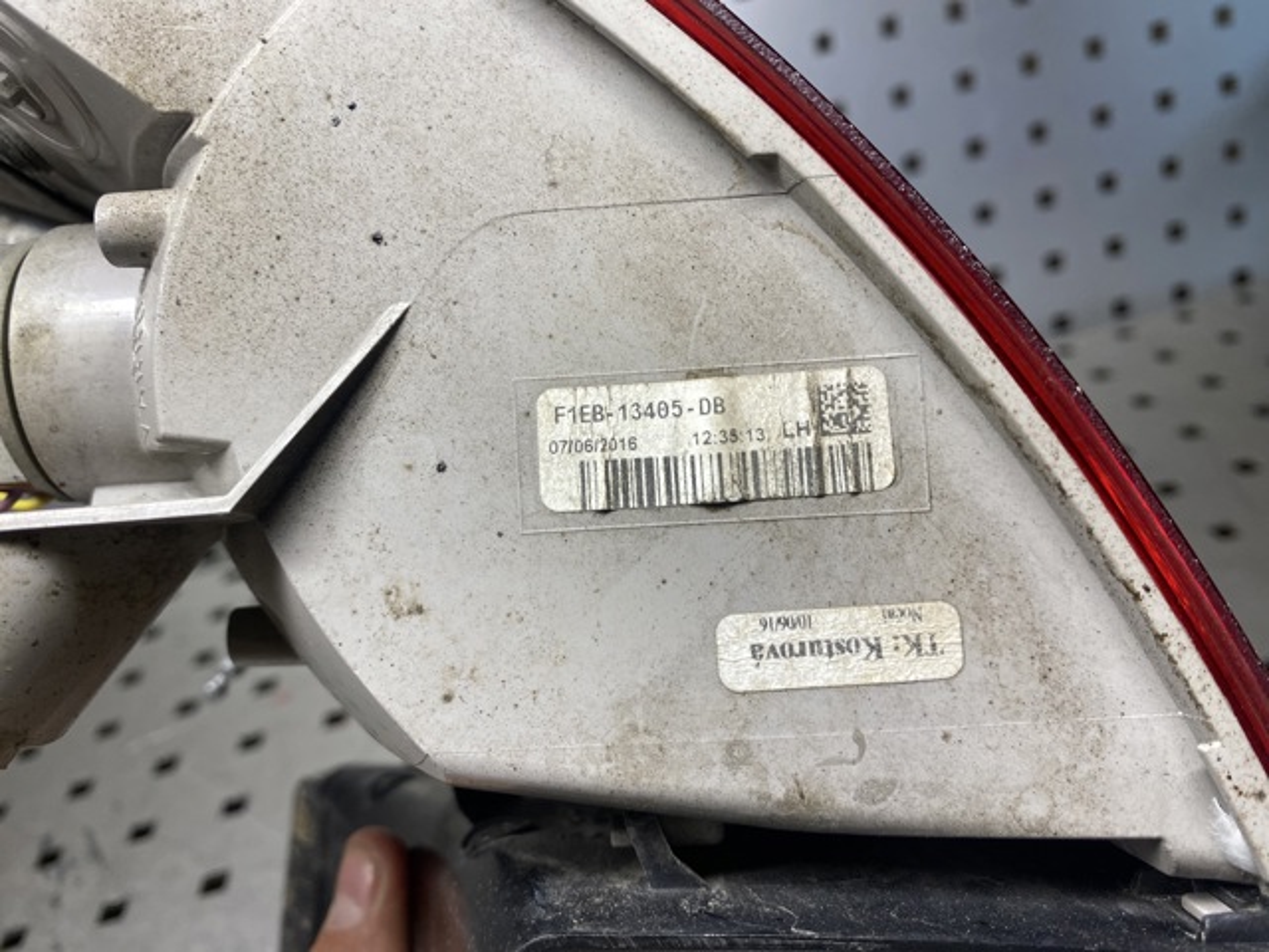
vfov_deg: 54.9
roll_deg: +12.9
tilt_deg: -27.8
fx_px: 916
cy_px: 476
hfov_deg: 69.4
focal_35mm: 25
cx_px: 634
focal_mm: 4.25
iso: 40
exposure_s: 1/100
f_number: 1.8
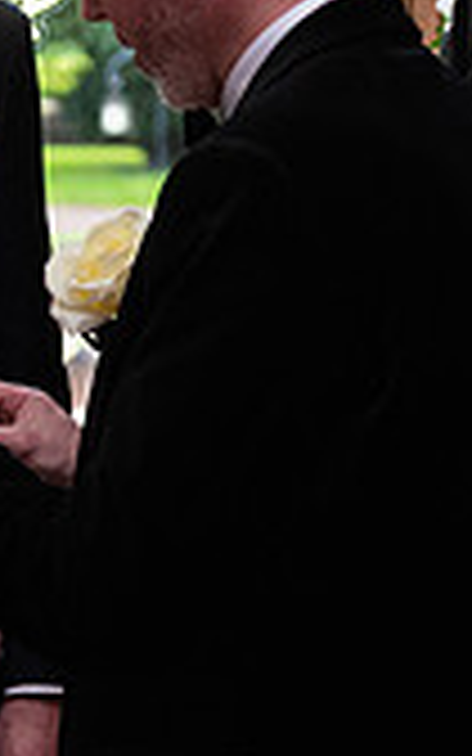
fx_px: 3993
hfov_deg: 6.8
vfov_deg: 10.8
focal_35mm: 194
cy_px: 277
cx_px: 49
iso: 1000
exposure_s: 1/160
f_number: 3.5
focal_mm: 55
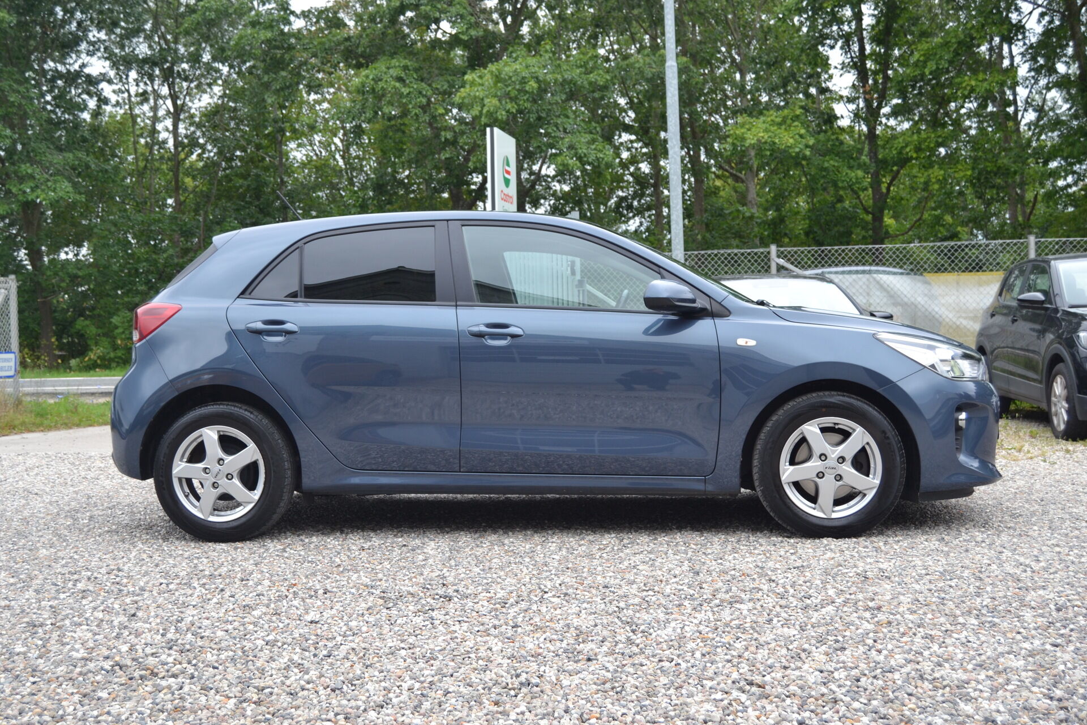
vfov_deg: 34.2
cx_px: 544
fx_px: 1177
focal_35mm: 39
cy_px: 362
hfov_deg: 49.6
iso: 140
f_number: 5.6
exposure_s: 1/125
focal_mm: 26
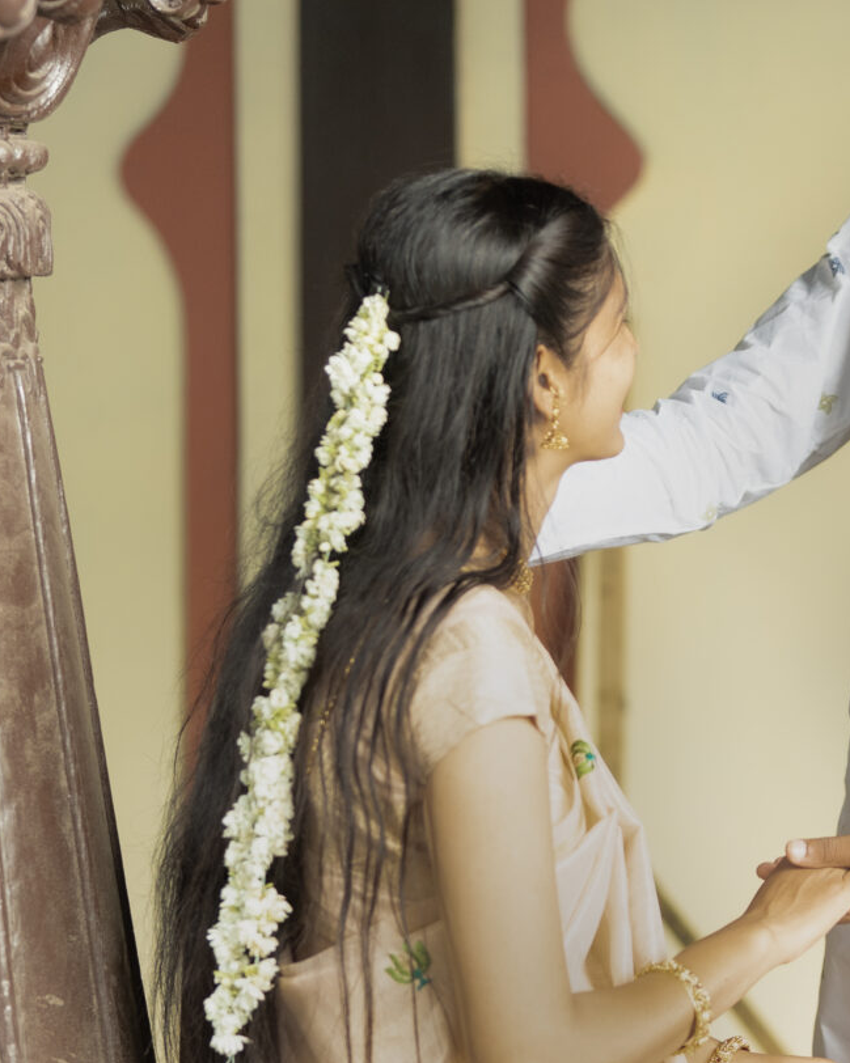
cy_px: 480
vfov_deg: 13.0
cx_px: 860
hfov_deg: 10.3
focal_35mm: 148
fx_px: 4657
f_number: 1.6
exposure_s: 1/320
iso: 400
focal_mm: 50
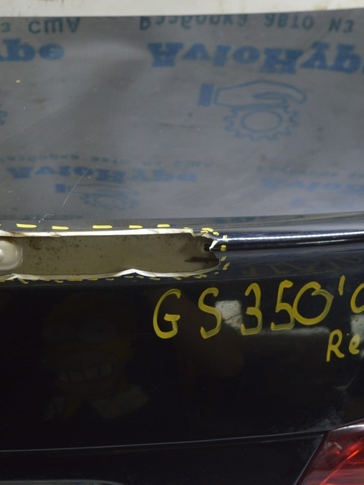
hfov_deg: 24.0
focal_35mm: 61
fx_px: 855
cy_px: 242
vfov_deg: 31.7
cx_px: 141
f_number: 5.6
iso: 400
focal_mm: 28
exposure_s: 1/20
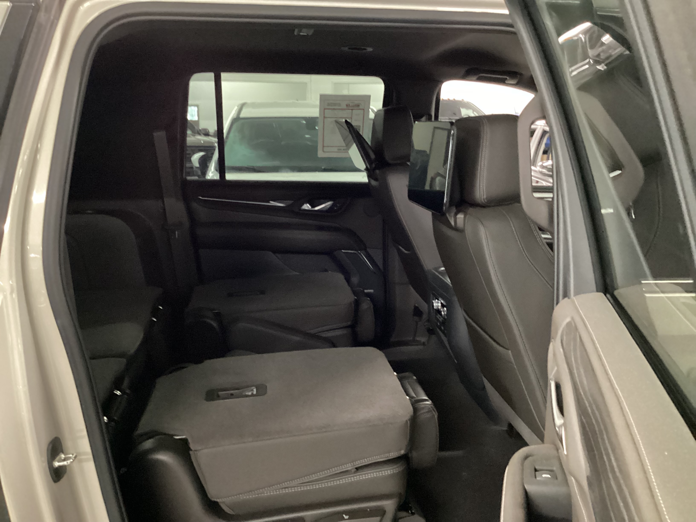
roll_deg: +0.2
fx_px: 623
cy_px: 261
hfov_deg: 58.4
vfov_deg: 45.4
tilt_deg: -14.6
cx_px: 348
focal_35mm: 31
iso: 640
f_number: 2.4
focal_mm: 3.3
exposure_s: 1/17
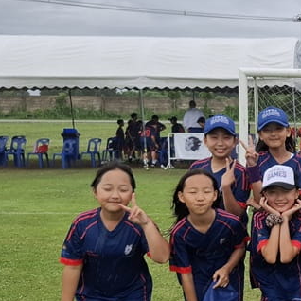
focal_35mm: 64
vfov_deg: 26.8
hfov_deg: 24.0
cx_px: 378
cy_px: 175
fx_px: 630
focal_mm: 5.54
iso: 50
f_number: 1.8
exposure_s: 1/387
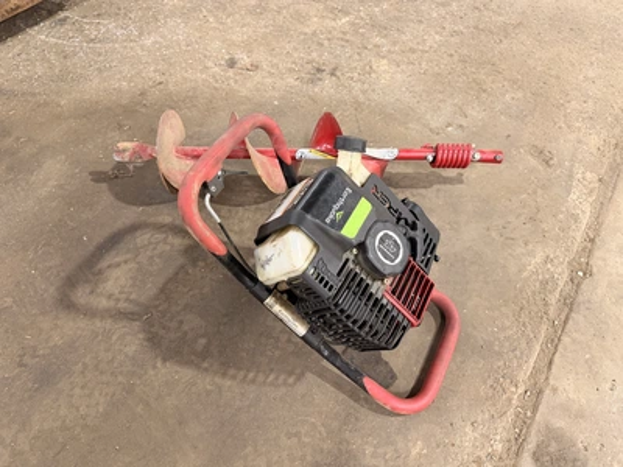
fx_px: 432
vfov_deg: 56.8
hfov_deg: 71.6
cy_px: 234
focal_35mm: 24
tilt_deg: -52.6
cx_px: 312
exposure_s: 1/60
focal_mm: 6.76
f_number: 1.78
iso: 320
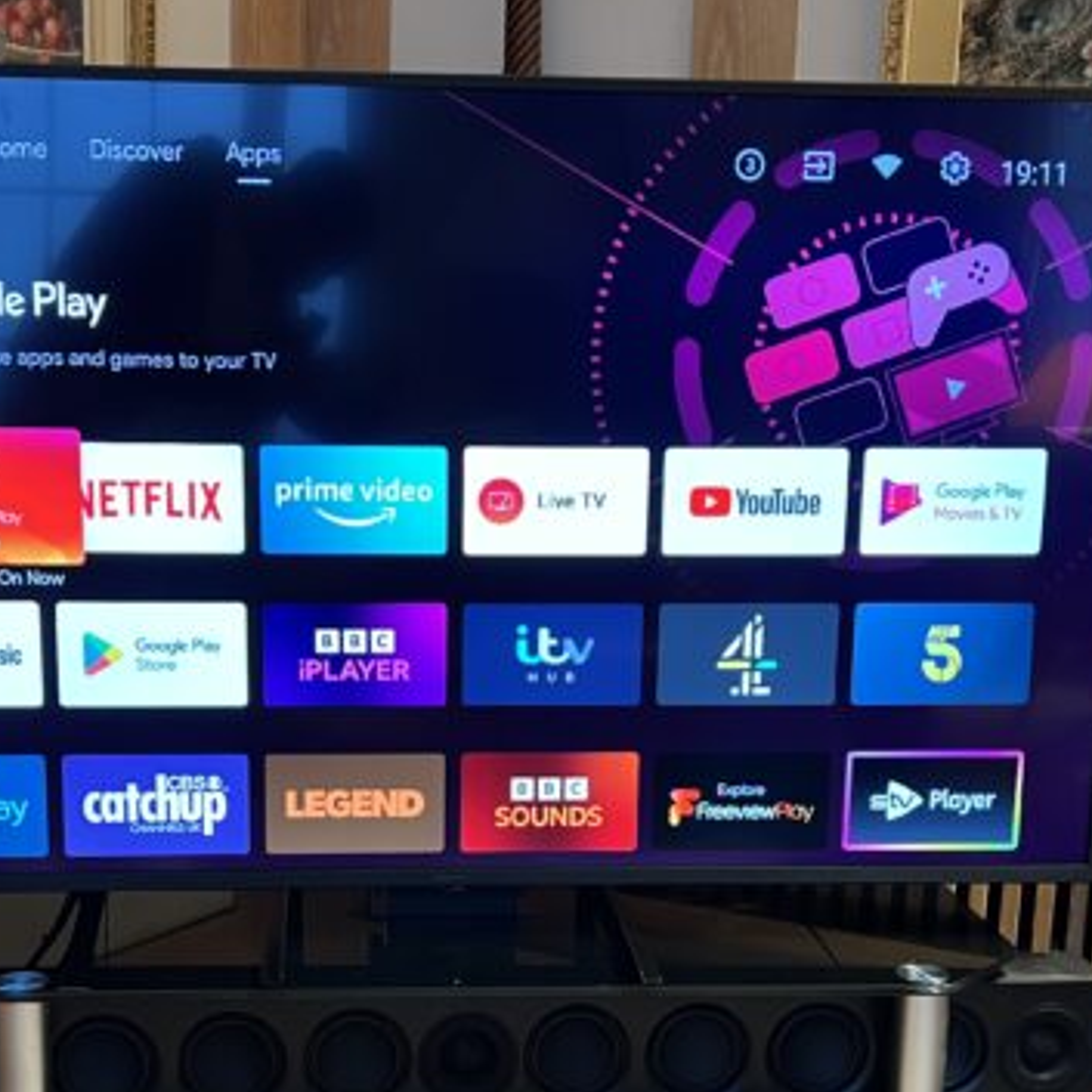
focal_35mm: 50
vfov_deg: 33.7
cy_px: 724
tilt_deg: -11.1
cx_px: 445
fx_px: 1785
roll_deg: -1.3
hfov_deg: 33.9
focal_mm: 5.7
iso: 320
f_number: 1.5
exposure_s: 1/50
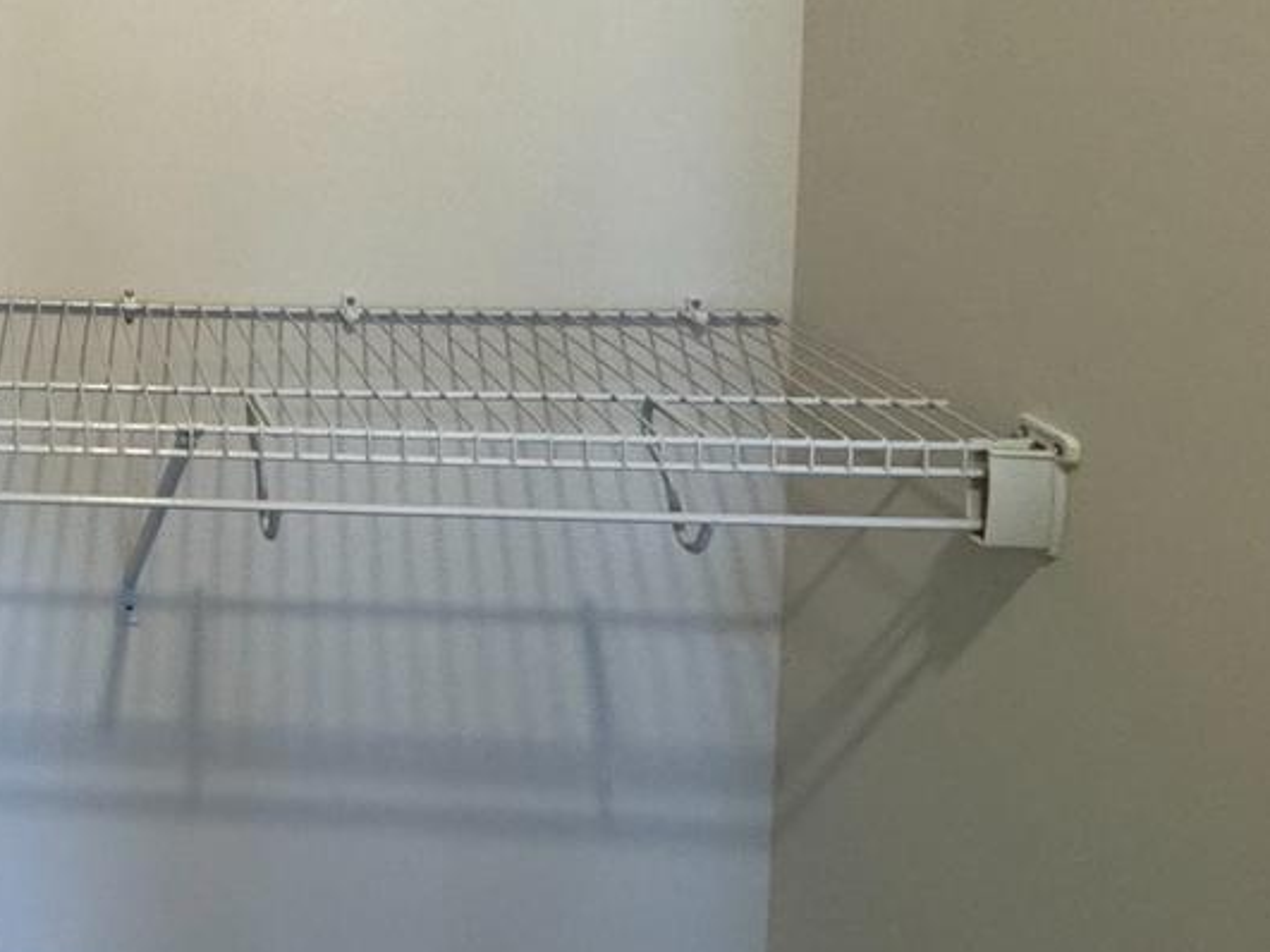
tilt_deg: -4.3
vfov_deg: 33.9
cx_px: -132
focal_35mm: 38
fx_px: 1394
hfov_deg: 39.8
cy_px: -29
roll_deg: +0.5
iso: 250
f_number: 2.2
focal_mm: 2.22
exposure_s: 1/120
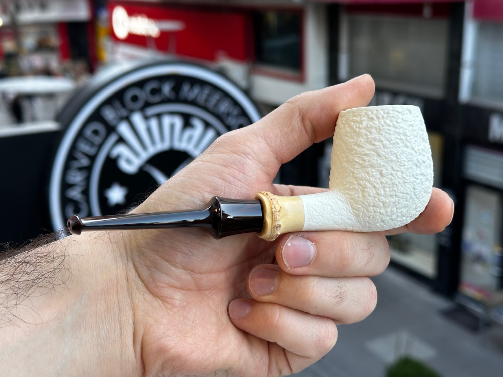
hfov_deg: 39.7
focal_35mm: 48
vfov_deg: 30.3
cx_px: 252
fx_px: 697
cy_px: 188
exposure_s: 1/100
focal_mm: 6.86
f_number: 1.78
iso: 50
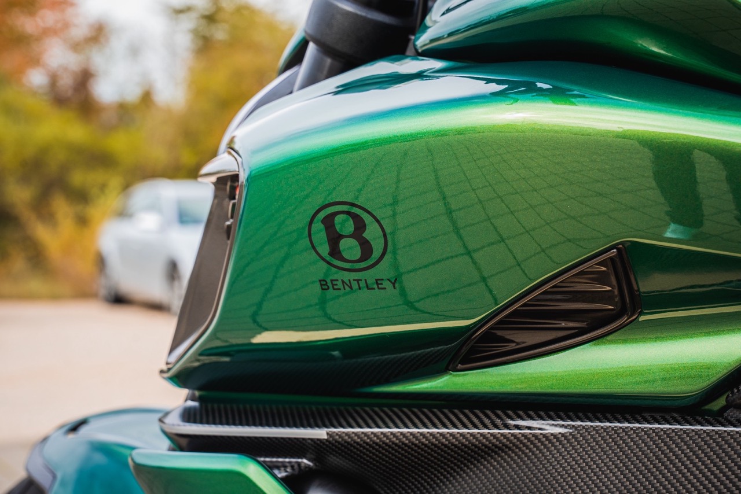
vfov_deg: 18.2
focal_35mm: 75
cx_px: 370
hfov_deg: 27.0
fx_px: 1544
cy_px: 247
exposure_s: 1/125
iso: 320
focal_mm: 75
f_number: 8
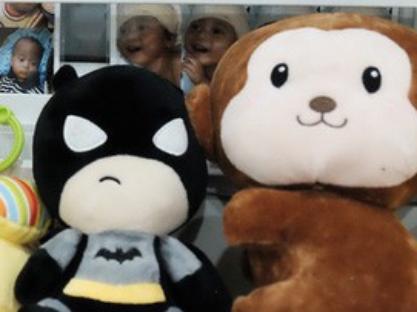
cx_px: 55
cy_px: 83
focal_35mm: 75
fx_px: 903
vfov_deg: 19.5
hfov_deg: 25.3
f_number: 4
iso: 6400
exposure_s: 1/75
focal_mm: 21.6
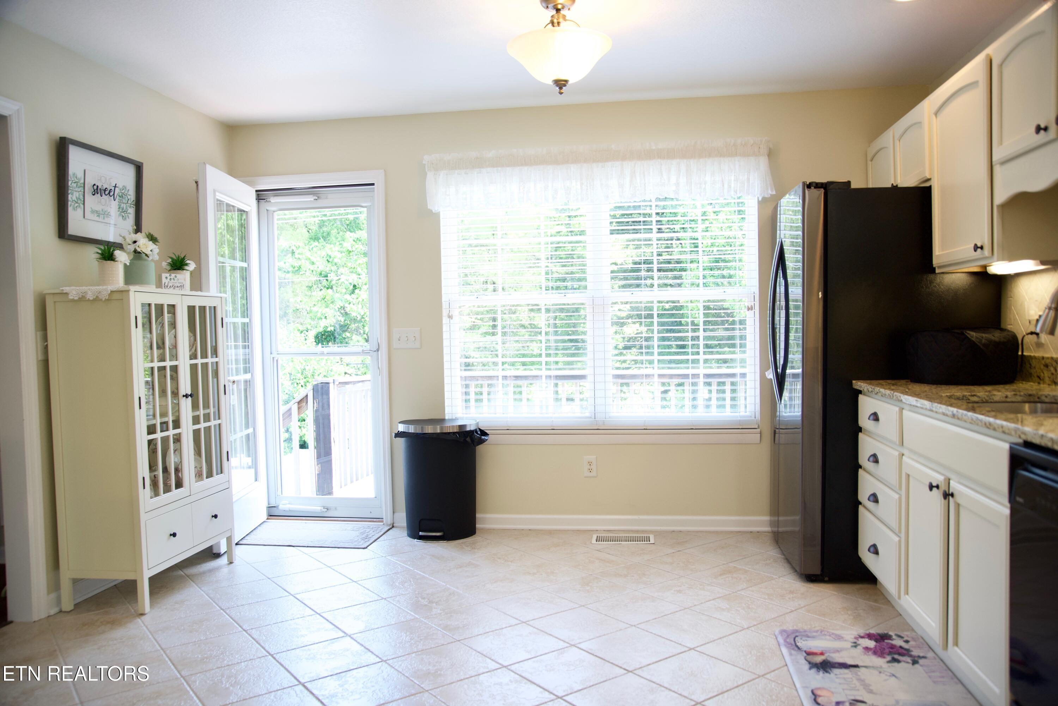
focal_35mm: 28
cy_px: 353
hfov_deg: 65.5
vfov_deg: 46.4
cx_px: 529
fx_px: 823
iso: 800
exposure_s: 1/160
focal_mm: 28
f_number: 4
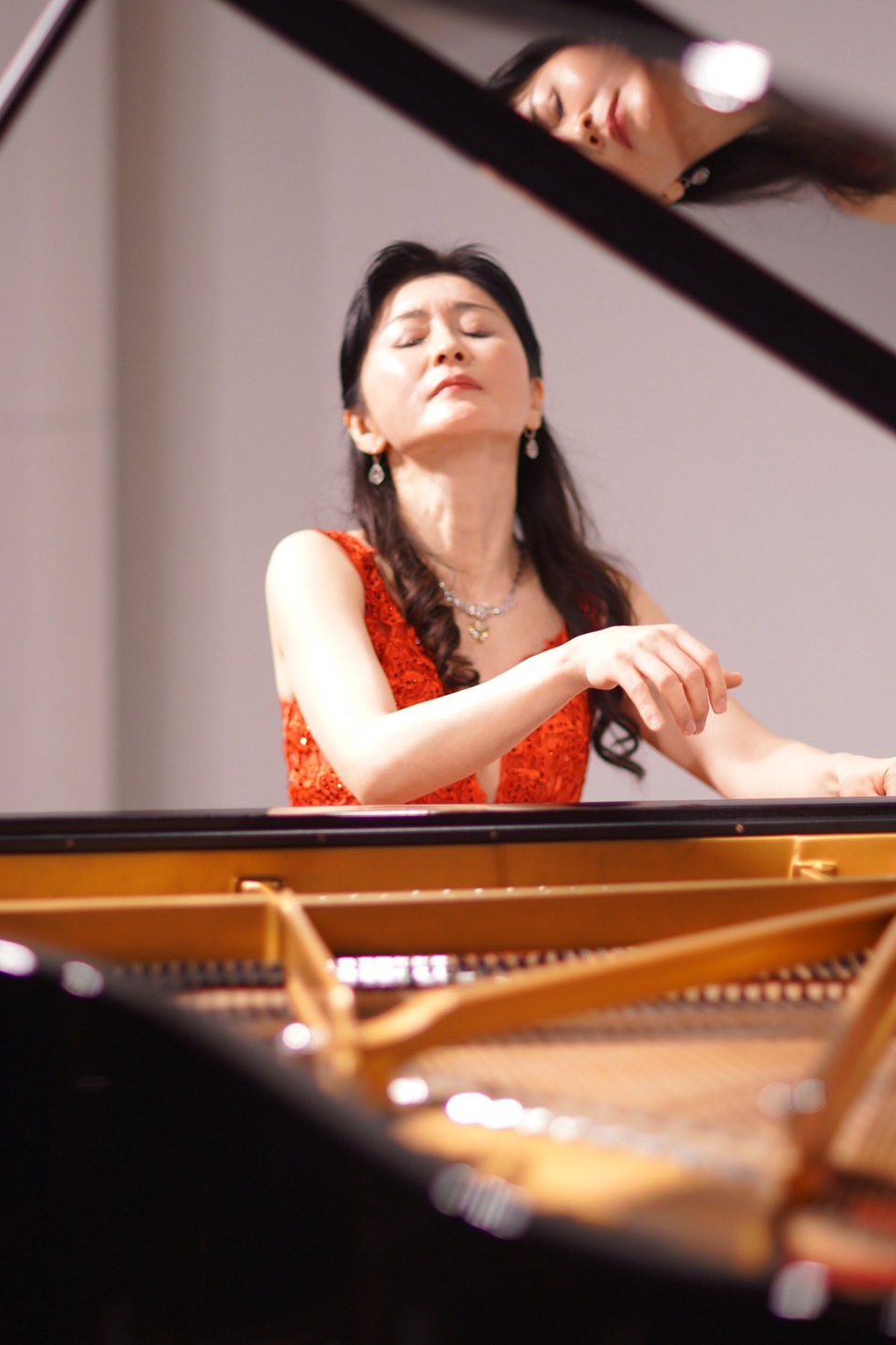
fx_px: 4891
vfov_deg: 15.7
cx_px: 451
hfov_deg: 10.5
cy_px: 669
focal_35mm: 131
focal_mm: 85
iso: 250
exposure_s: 1/160
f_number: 1.3
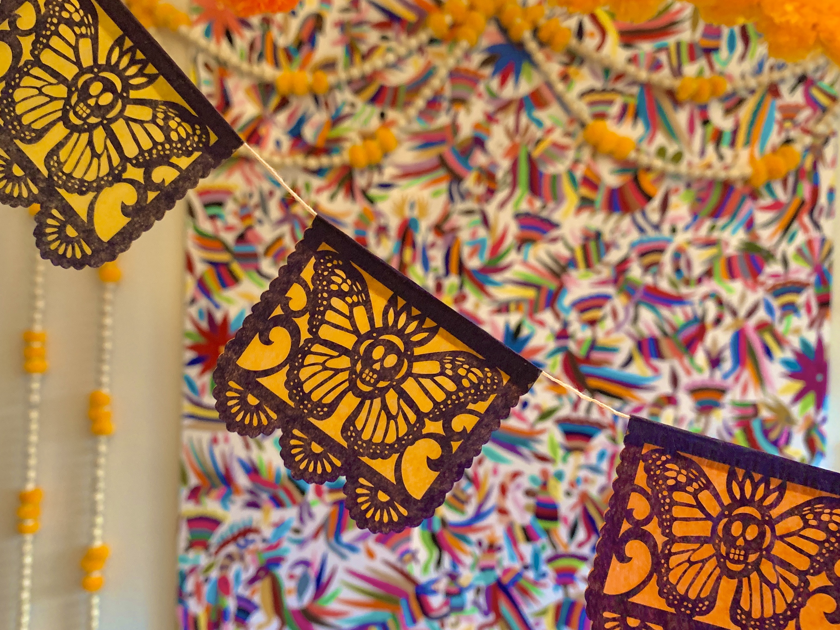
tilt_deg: -2.5
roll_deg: -2.8
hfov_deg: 67.3
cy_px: 315
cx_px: 420
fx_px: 631
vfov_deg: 53.1
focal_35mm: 26
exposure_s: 1/30
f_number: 1.8
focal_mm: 4.25
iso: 500
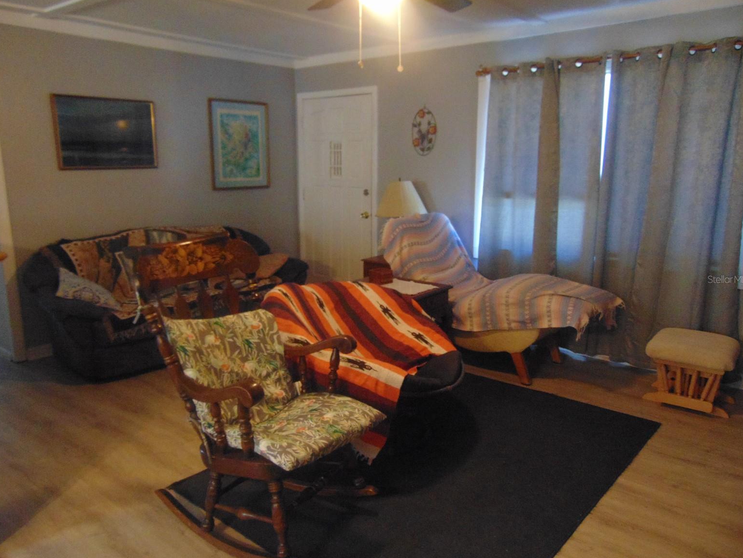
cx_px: 367
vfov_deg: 53.1
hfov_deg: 67.3
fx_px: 558
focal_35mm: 26
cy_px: 279
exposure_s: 1/13
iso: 400
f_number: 3
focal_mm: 4.5
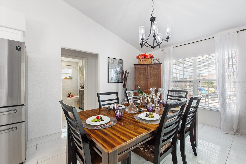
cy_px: 82
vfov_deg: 77.3
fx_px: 102
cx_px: 123
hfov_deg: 100.4
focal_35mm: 15
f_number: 4.5
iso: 400
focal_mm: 10
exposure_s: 1/30
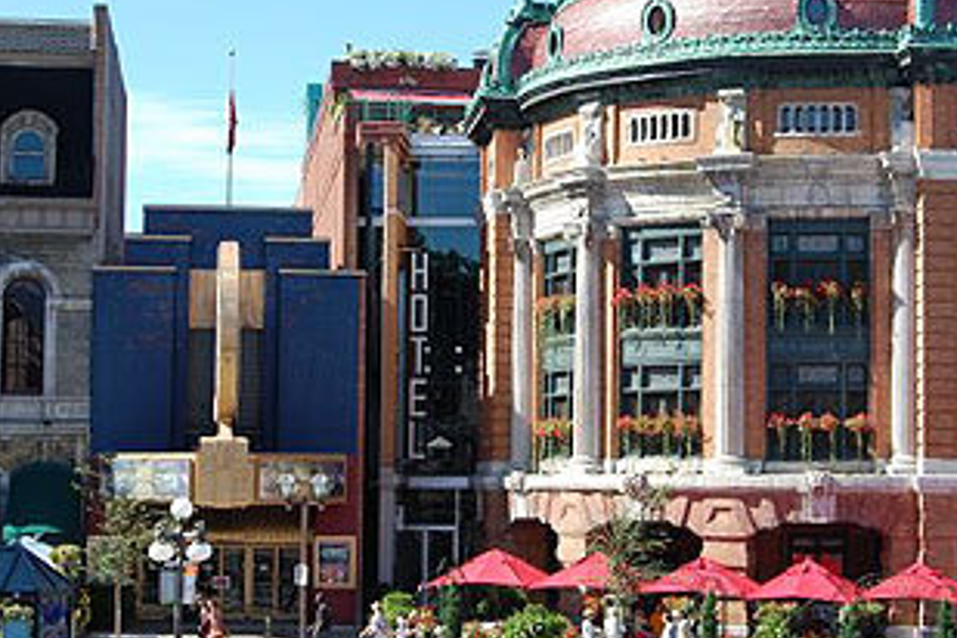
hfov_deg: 24.4
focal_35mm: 83
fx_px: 2206
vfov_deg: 16.4
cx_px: 567
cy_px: 273
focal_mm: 38
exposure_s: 1/250
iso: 200
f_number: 8
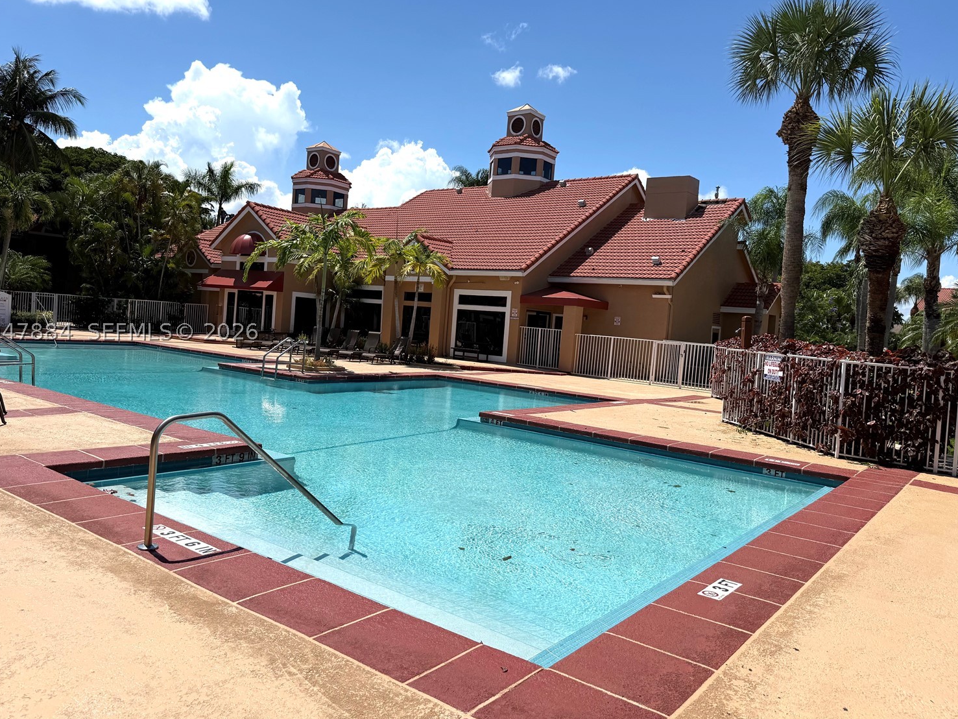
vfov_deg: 53.0
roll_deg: -4.1
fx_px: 720
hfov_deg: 67.3
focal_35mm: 26
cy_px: 332
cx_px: 457
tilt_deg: -1.1
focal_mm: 6.76
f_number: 1.78
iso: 80
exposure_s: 1/9091
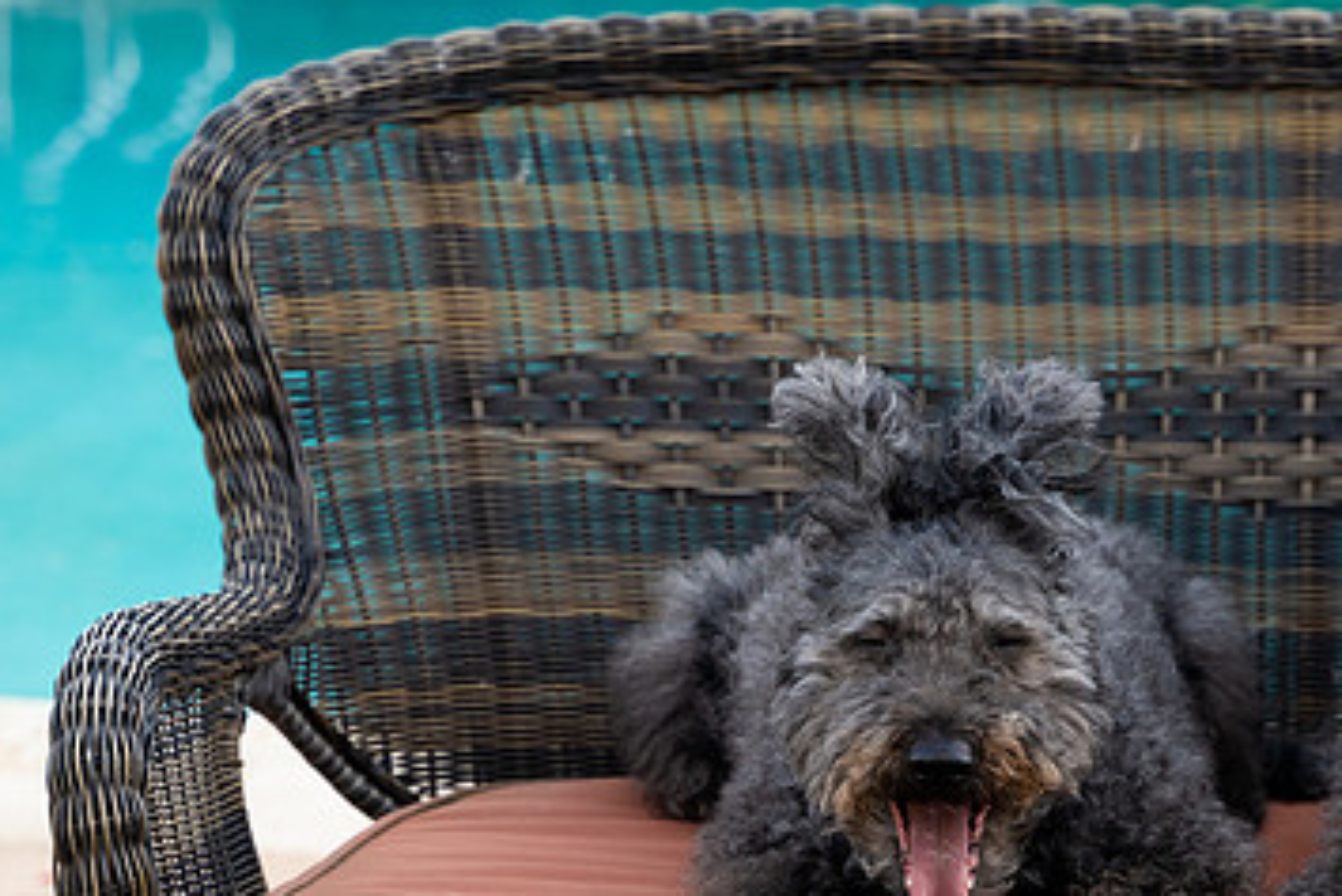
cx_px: 956
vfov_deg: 12.3
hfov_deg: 18.3
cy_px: 618
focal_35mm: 111
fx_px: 4139
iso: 800
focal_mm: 68
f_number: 4
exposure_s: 1/320
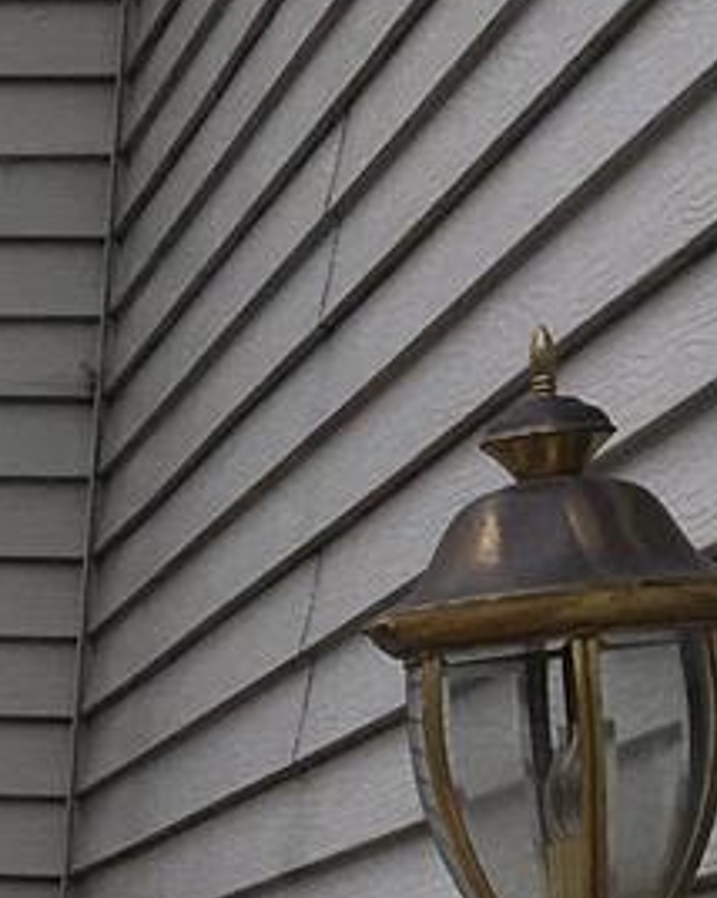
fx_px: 4488
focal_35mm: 169
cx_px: -1508
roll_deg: -3.0
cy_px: 1213
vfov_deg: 11.1
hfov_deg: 7.8
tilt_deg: -2.6
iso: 25
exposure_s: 1/1148
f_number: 2.2
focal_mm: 4.15
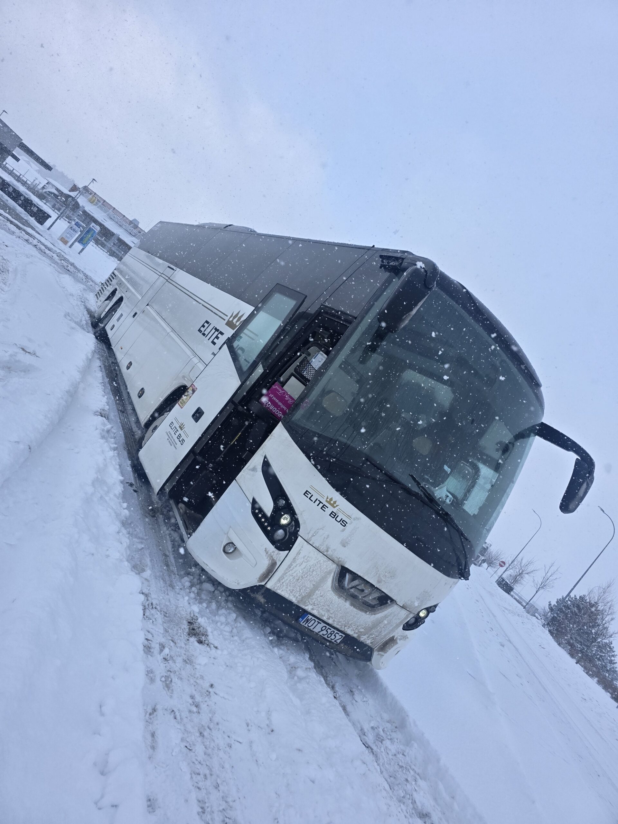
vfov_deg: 73.9
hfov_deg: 58.9
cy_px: 412
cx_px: 309
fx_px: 547
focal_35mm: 23
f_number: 1.7
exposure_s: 1/1809
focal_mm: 6.3
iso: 80
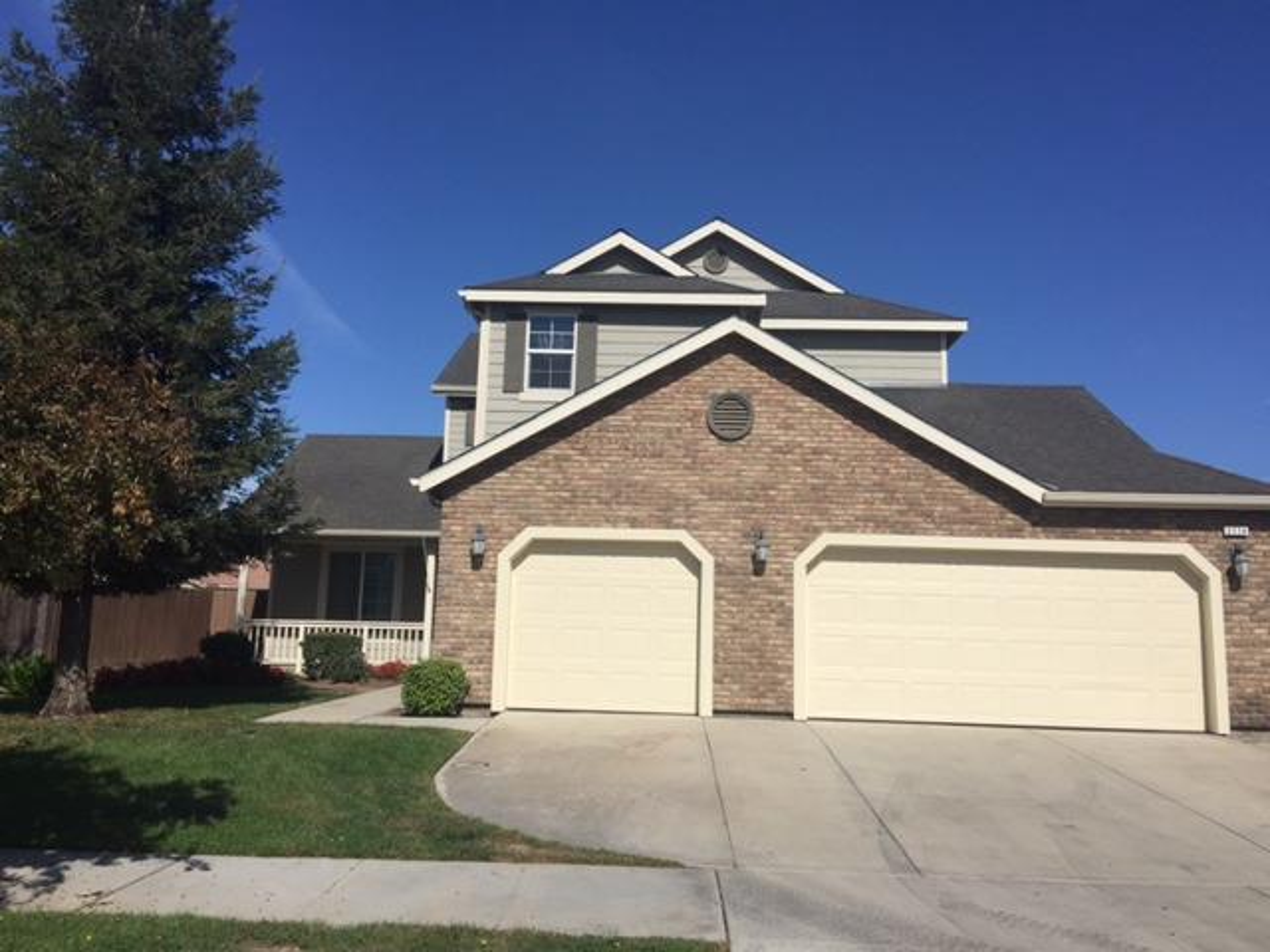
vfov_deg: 48.2
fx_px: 1064
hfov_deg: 61.7
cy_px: 476
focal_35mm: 29
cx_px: 635
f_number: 2.2
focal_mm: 4.15
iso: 32
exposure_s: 1/4950
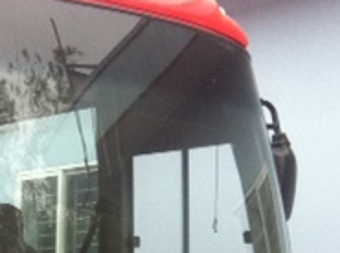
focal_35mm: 121
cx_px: -153
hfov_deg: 15.2
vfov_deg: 11.8
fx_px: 1186
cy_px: 346
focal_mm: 3.85
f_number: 2.8
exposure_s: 1/15
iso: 125
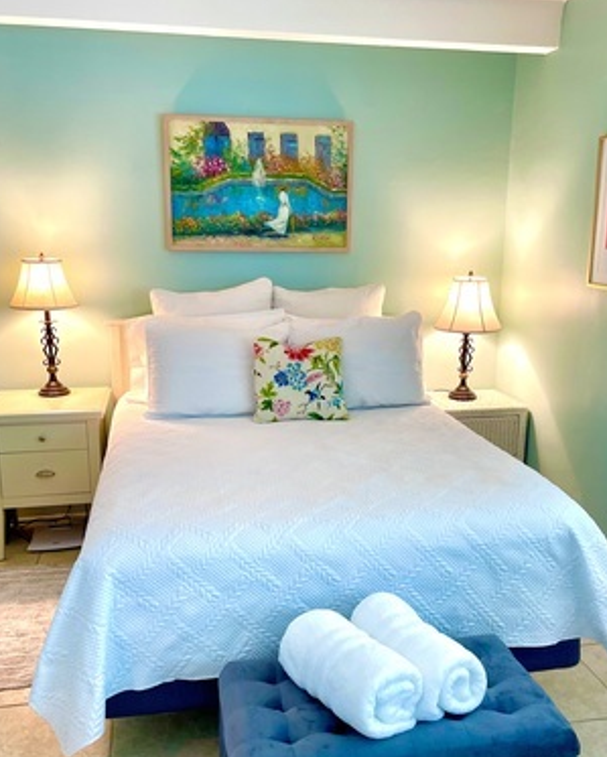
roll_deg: +0.3
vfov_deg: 52.8
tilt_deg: -10.9
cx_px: 306
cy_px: 398
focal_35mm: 34
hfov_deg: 43.4
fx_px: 763
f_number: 1.6
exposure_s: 1/120
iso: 125
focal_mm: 4.2
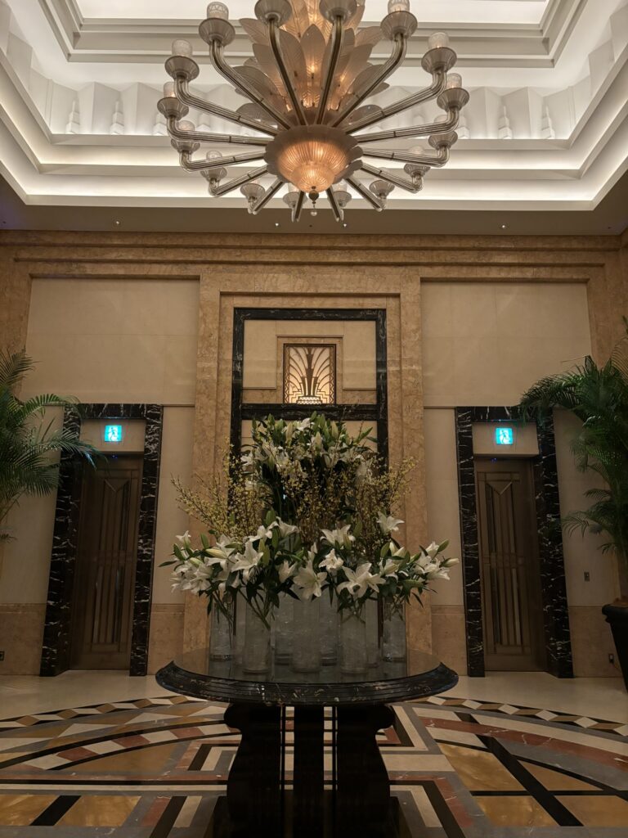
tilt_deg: +12.1
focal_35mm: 26
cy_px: 419
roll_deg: -0.7
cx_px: 314
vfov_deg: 67.3
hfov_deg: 53.1
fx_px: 629
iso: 640
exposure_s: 1/33
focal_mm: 5.96
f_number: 1.6
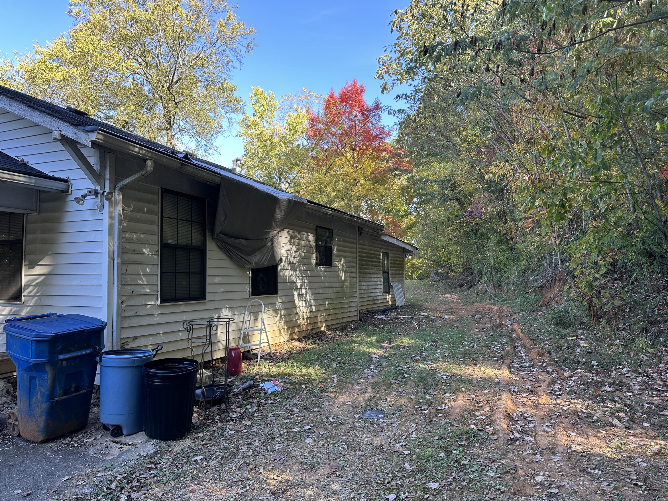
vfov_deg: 56.8
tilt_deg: +2.6
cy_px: 250
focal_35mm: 24
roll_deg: -0.5
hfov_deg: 71.6
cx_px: 334
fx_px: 463
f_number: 1.78
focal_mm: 6.86
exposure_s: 1/283
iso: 80
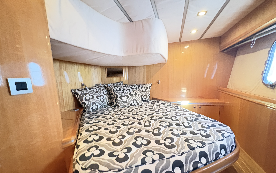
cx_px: 139
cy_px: 95
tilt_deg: -12.2
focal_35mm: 15
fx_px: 113
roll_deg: +3.6
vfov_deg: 74.6
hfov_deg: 101.5
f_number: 2.2
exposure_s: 1/21
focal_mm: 2.22
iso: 2000
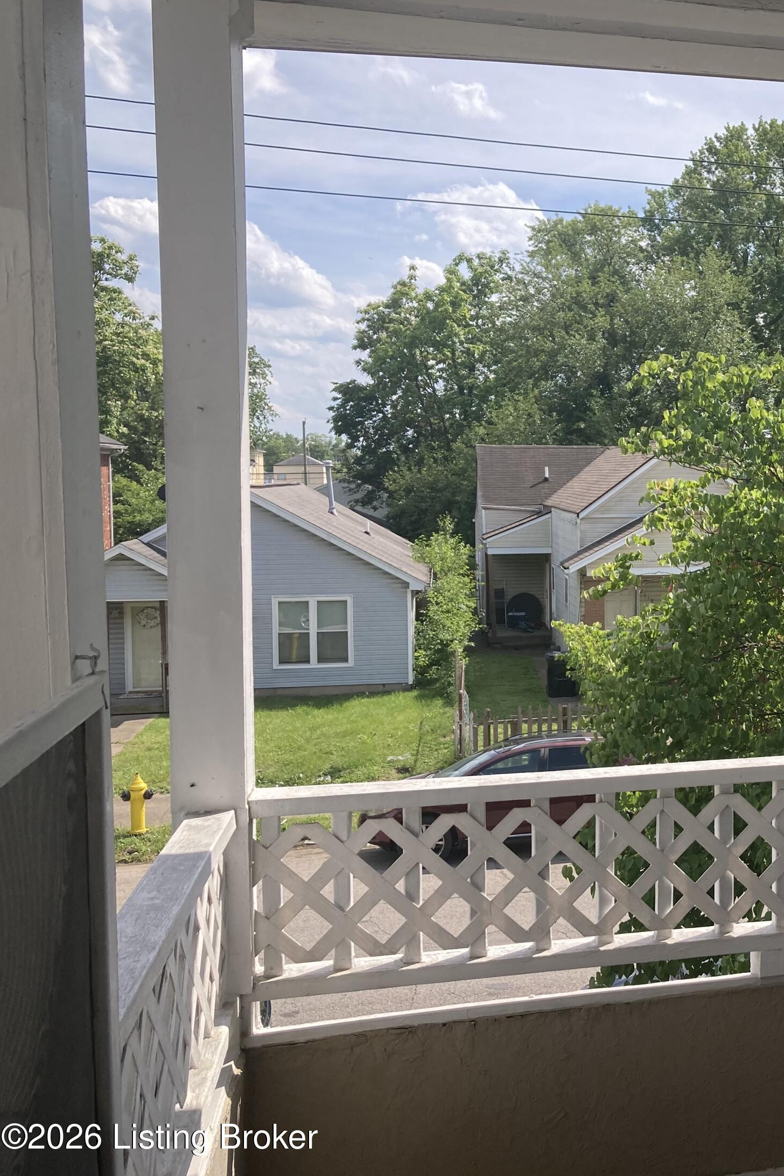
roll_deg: +0.2
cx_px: 807
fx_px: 1307
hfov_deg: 30.7
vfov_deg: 48.5
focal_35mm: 40
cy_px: 586
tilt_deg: -2.9
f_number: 1.8
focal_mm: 3.99
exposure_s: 1/1297
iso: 20
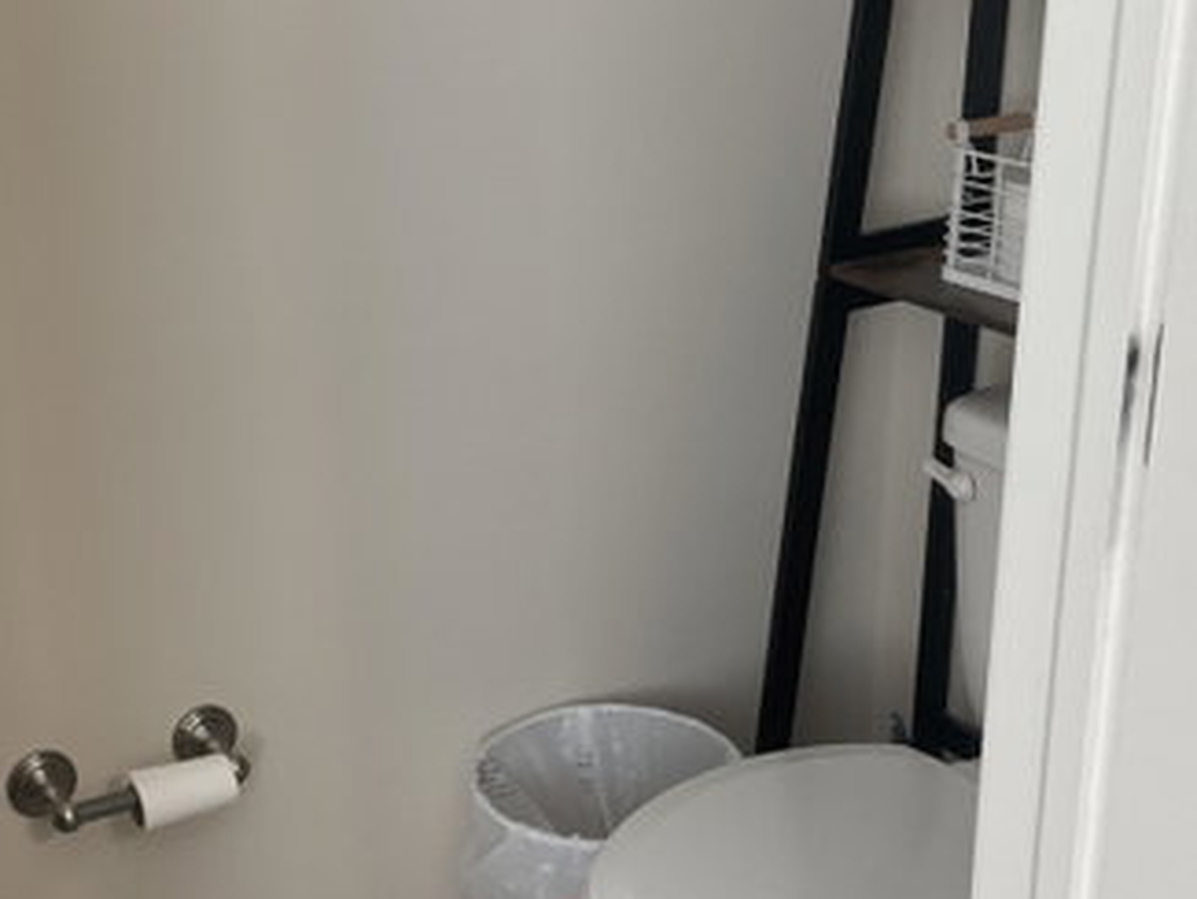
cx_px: 429
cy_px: 501
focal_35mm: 57
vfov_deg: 25.7
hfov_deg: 33.6
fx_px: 1972
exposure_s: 1/60
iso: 80
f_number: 1.8
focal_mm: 3
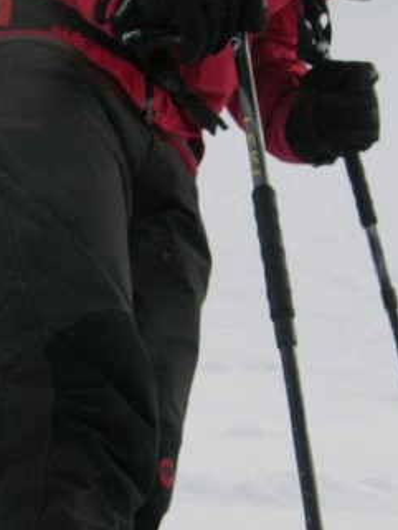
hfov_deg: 11.5
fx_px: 1976
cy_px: 230
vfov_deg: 15.3
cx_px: 127
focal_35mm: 129
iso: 50
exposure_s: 1/273
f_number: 4.9
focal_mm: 13.7
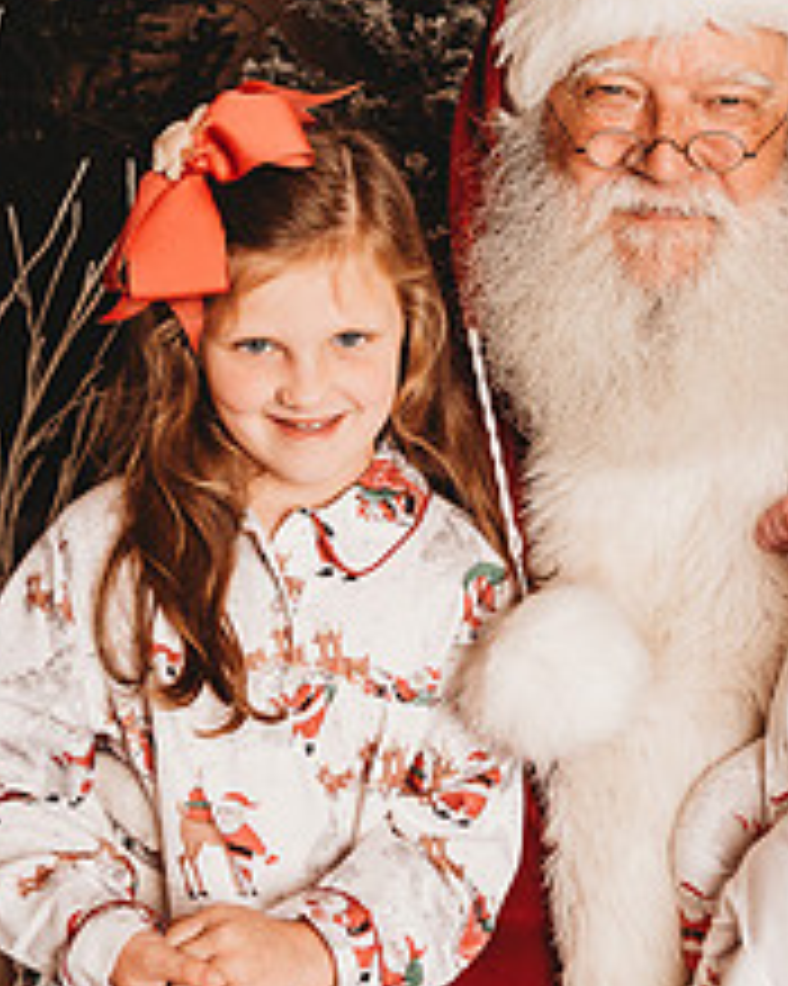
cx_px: 585
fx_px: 2246
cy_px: 367
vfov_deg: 24.7
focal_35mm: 77
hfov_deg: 19.8
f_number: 4
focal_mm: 31
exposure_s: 1/160
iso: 100
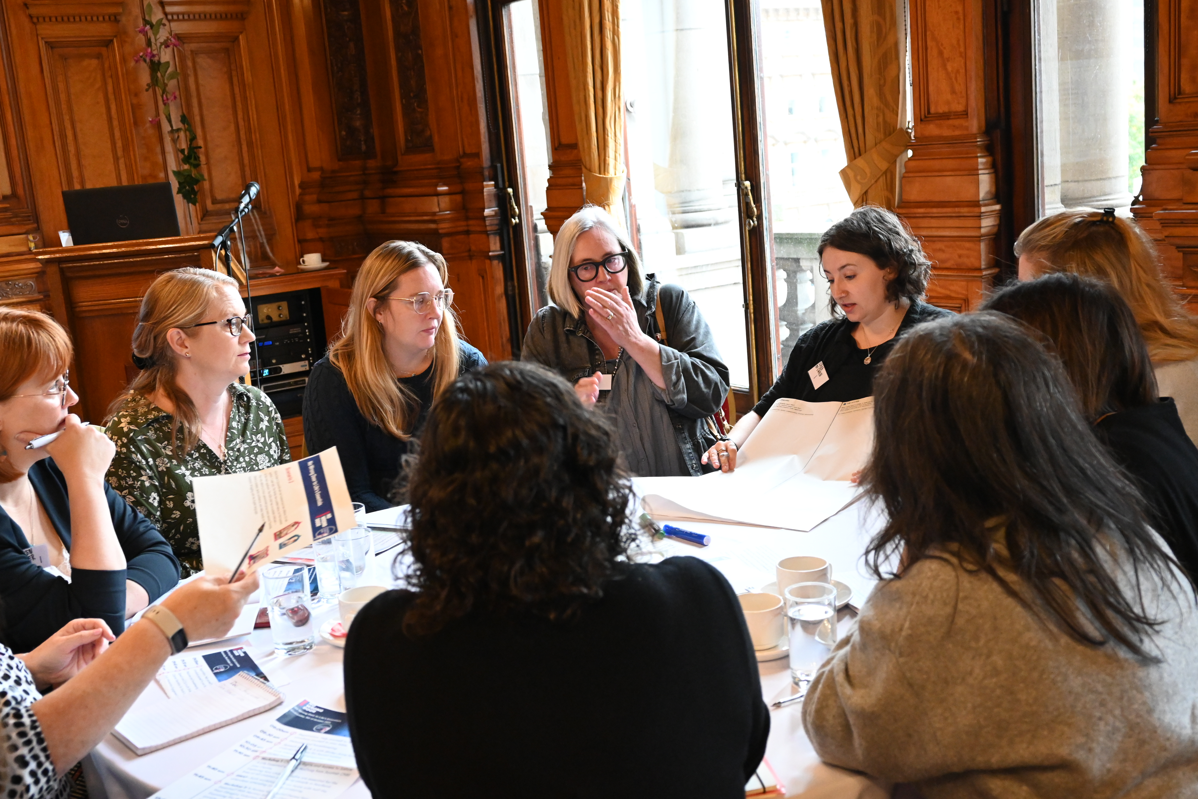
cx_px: 599
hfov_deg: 48.7
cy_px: 400
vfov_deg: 33.6
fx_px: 1323
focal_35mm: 40
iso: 3200
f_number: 4.2
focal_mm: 26.5
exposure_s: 1/125
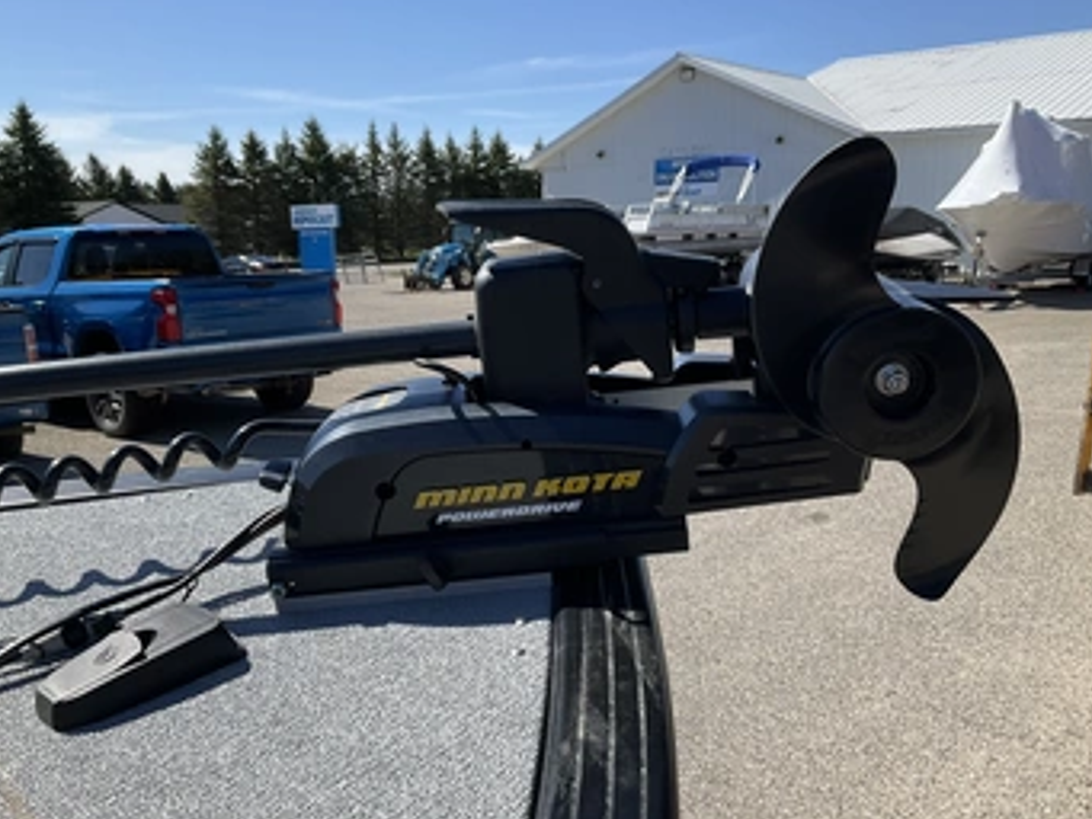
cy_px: 448
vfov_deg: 41.8
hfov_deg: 53.9
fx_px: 1073
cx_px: 548
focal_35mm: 34
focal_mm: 3
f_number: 1.8
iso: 25
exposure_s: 1/1912
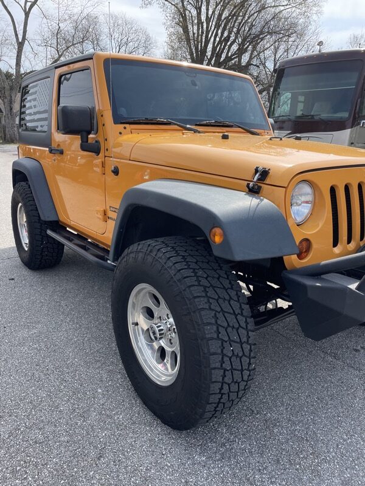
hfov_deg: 53.1
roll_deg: -1.4
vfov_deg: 67.3
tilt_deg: -17.0
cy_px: 243
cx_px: 182
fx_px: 366
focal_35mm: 26
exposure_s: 1/1642
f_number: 1.6
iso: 32
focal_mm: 4.2
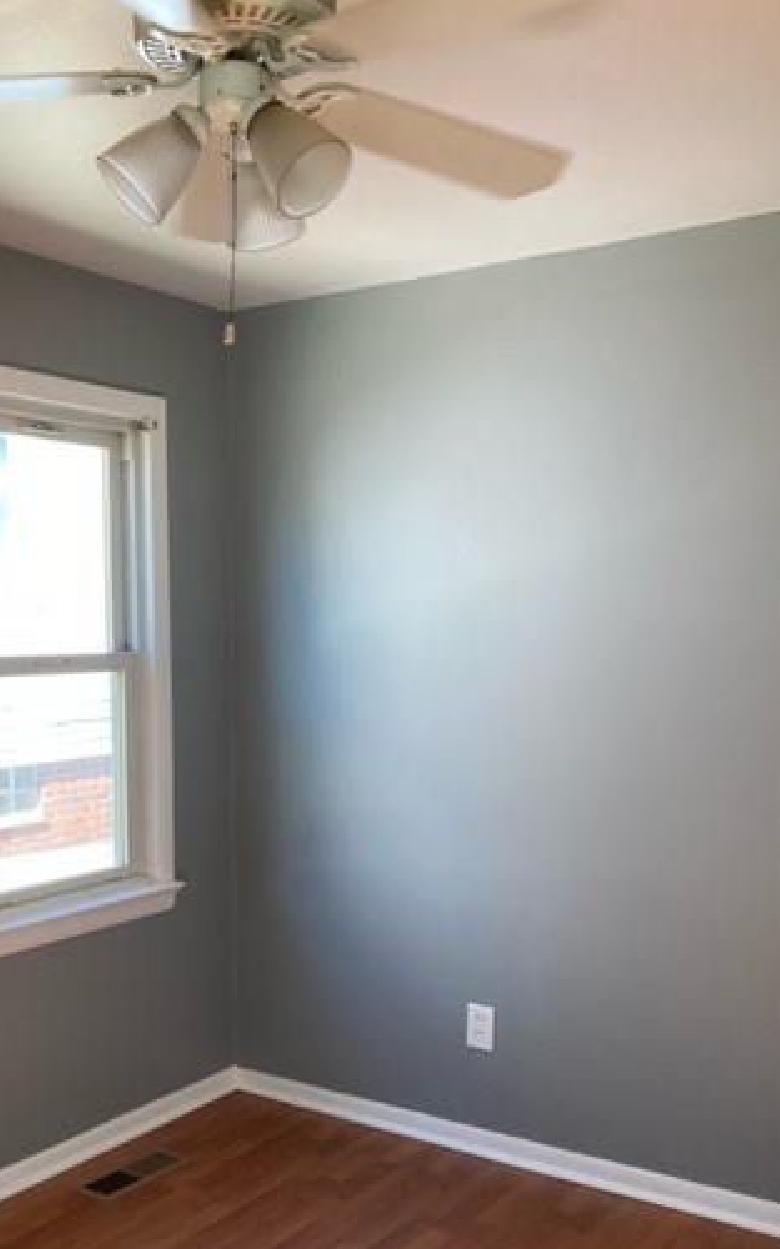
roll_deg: +1.5
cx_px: 278
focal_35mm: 38
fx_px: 1294
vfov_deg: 51.2
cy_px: 759
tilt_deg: -6.1
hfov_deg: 33.3
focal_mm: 3.99
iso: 80
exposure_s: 1/111
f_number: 1.8
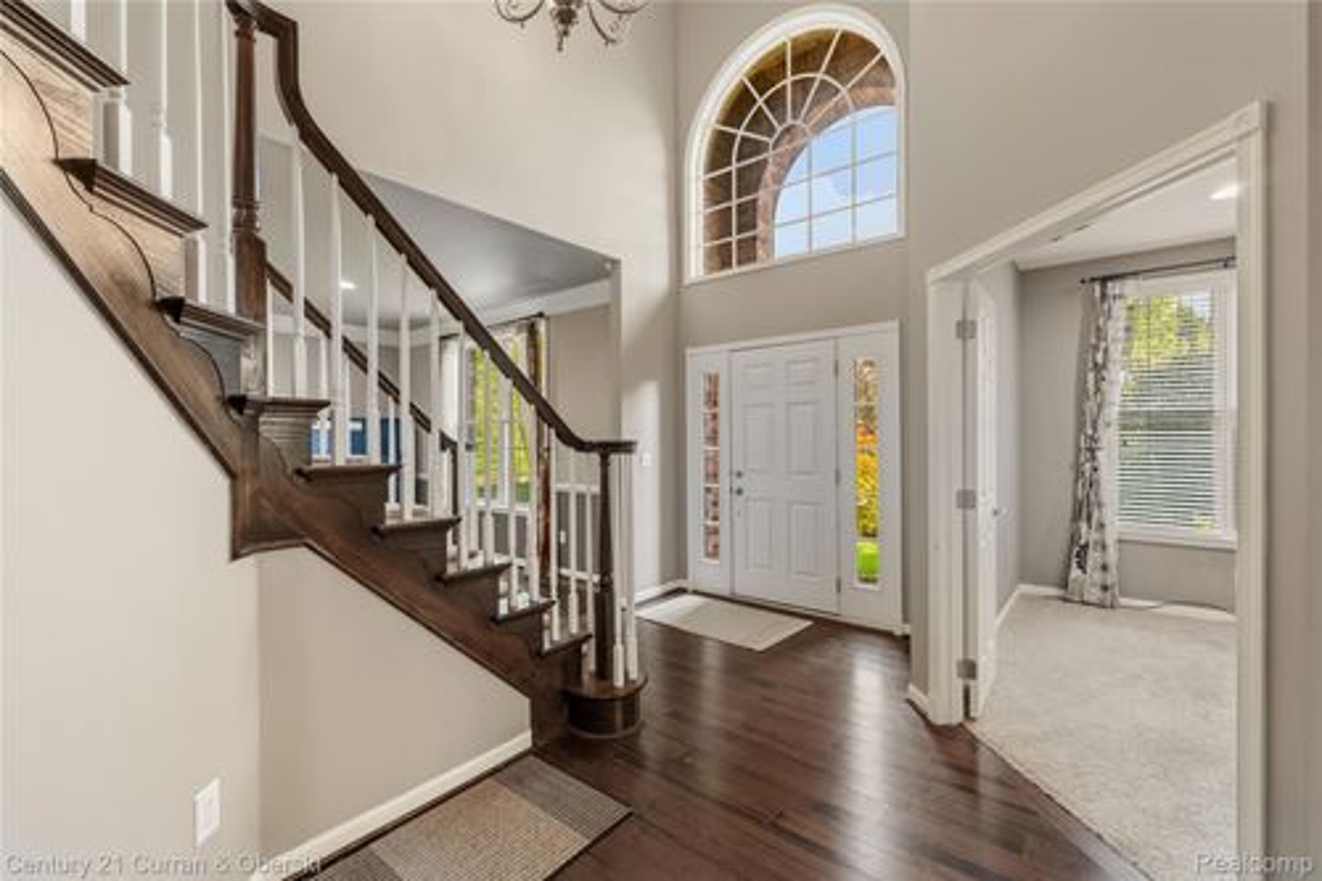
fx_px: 551
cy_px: 440
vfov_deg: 77.3
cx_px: 661
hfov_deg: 100.4
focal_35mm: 15
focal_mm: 10
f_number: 6.4
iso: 1250
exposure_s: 1/2
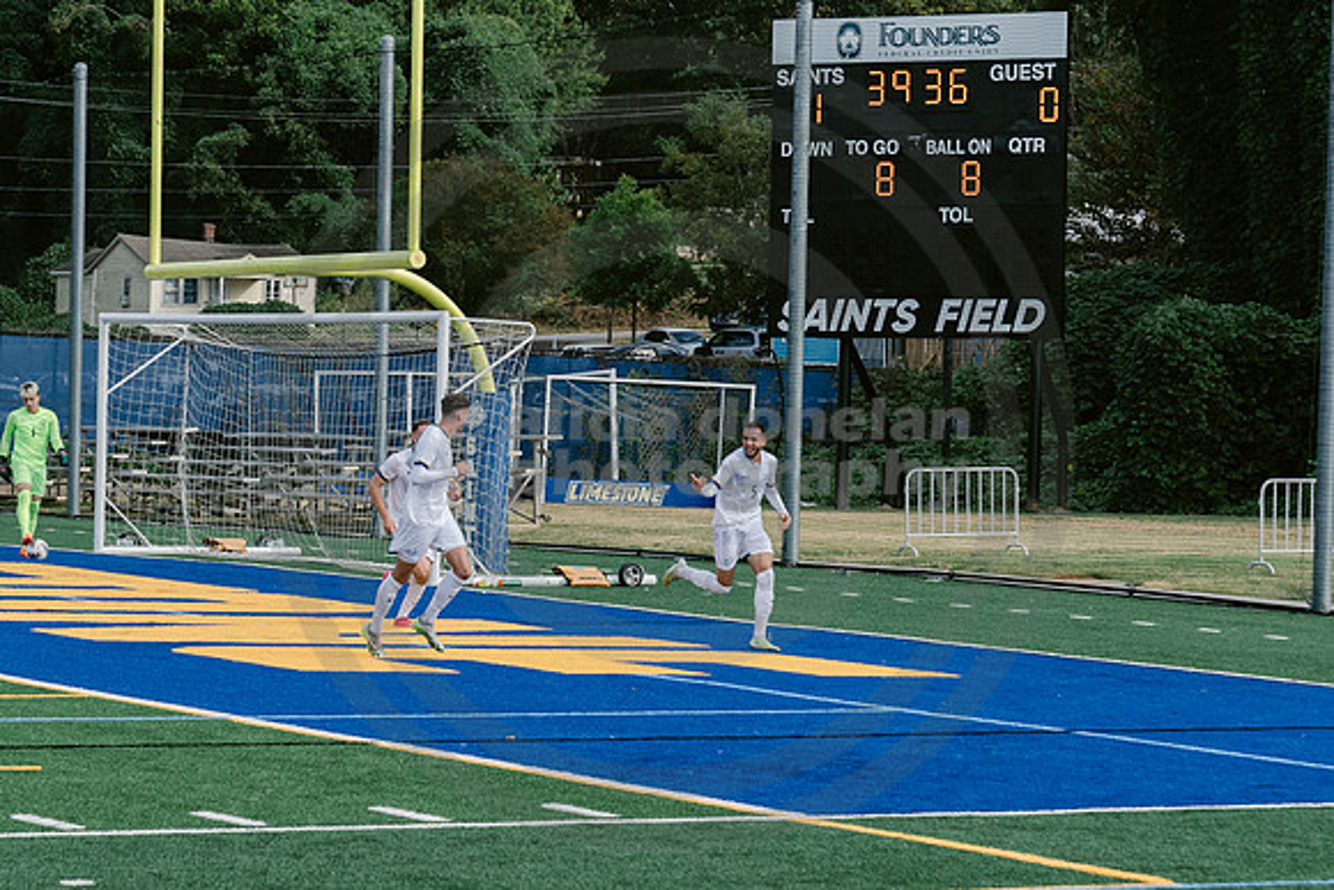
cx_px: 386
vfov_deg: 10.2
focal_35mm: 135
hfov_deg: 15.2
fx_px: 4998
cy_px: 496
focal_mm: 70
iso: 640
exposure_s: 1/1600
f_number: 5.6
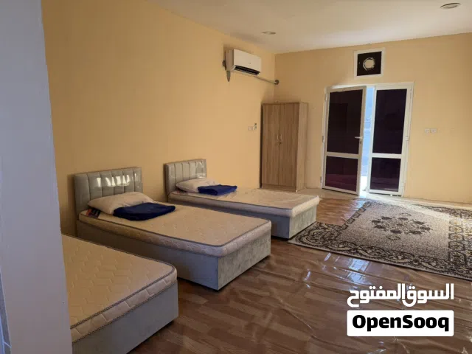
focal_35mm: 24
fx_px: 327
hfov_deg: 71.6
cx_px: 236
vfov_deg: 56.8
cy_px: 177
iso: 160
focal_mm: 6.76
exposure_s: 1/121
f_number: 1.78
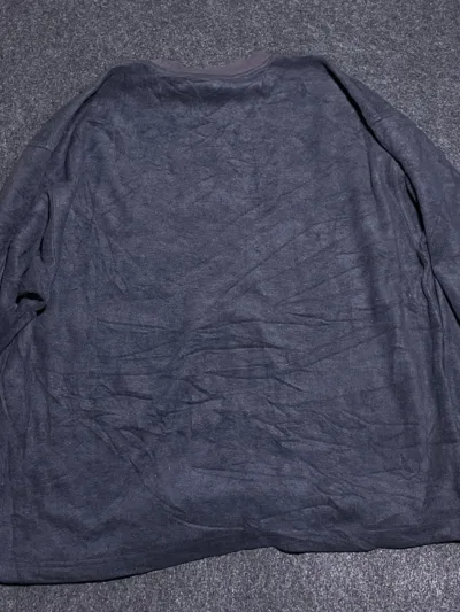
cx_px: 230
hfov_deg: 53.1
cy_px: 306
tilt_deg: -59.0
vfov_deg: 67.3
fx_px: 460
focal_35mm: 26
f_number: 1.6
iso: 125
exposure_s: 1/50
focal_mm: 4.2
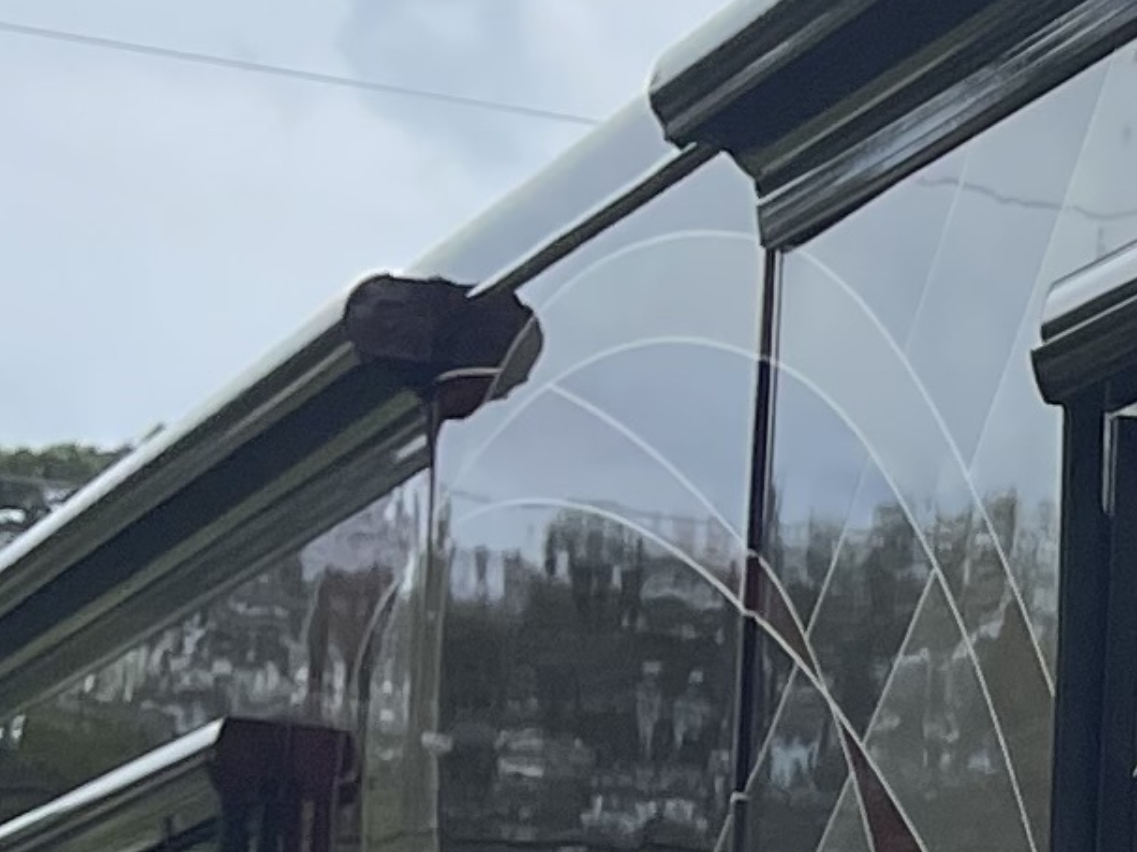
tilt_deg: +2.1
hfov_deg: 9.6
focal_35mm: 166
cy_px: 1285
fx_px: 5451
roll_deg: -1.3
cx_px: 3265
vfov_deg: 8.7
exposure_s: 1/6993
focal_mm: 5.1
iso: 32
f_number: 1.6
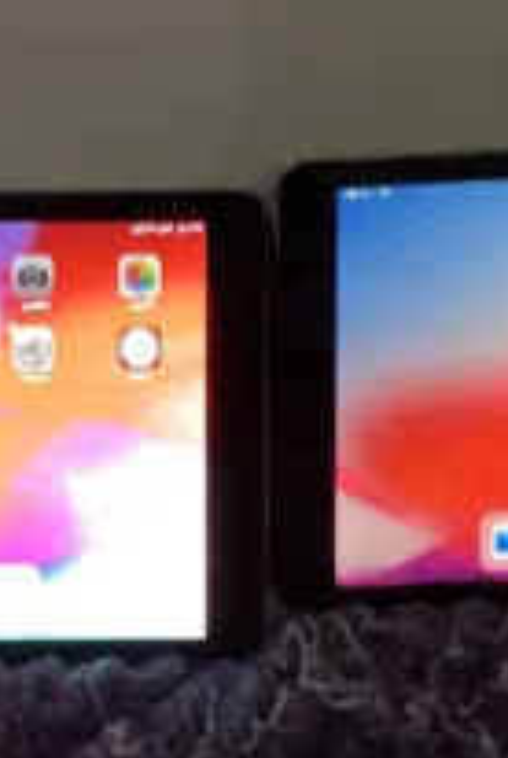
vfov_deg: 20.4
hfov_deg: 13.4
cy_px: 379
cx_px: -96
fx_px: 2109
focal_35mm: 100
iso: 250
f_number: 2.4
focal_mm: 3.3
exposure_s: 1/50
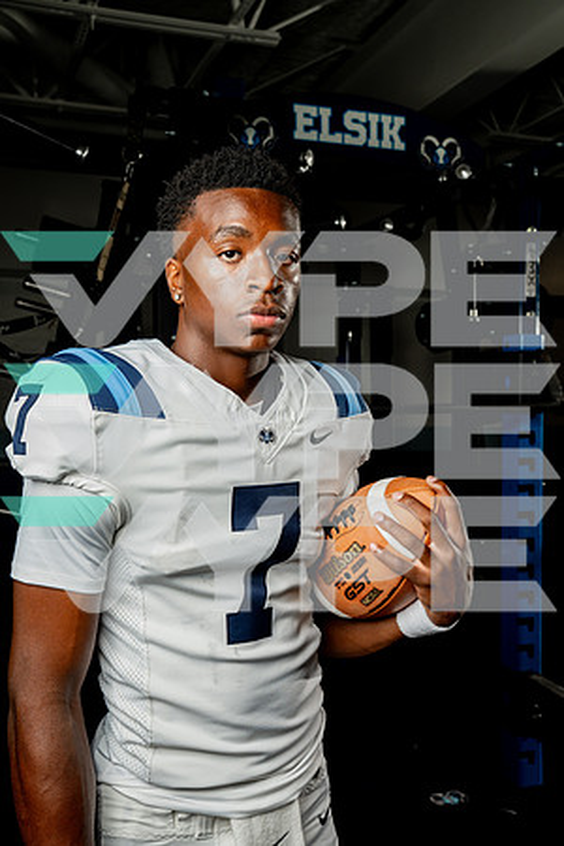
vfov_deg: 50.7
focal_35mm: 38
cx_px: 282
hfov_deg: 35.1
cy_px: 423
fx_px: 893
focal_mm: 38
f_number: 7.1
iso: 500
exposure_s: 1/200
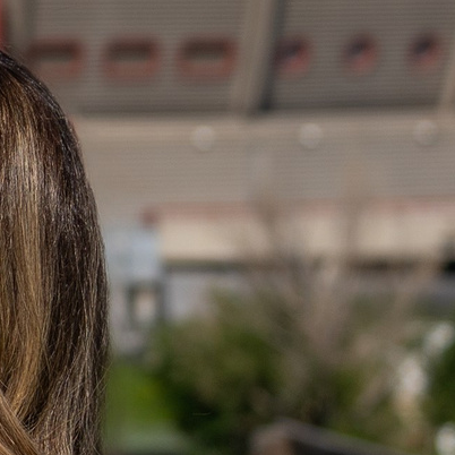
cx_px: -456
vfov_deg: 8.3
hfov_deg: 7.9
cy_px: 319
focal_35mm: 211
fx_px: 3138
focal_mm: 39
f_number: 3.2
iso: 50
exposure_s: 1/1600
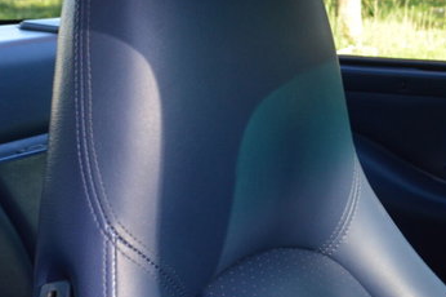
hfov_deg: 24.3
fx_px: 990
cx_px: 443
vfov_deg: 17.0
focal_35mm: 80
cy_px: 95
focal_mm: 18
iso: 400
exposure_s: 1/125
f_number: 5.6
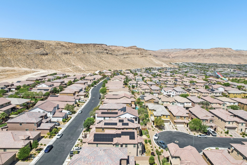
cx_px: 124
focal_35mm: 22
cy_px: 82
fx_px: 151
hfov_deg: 78.6
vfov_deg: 57.2
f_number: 2.8
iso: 110
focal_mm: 8.4
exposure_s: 1/1600
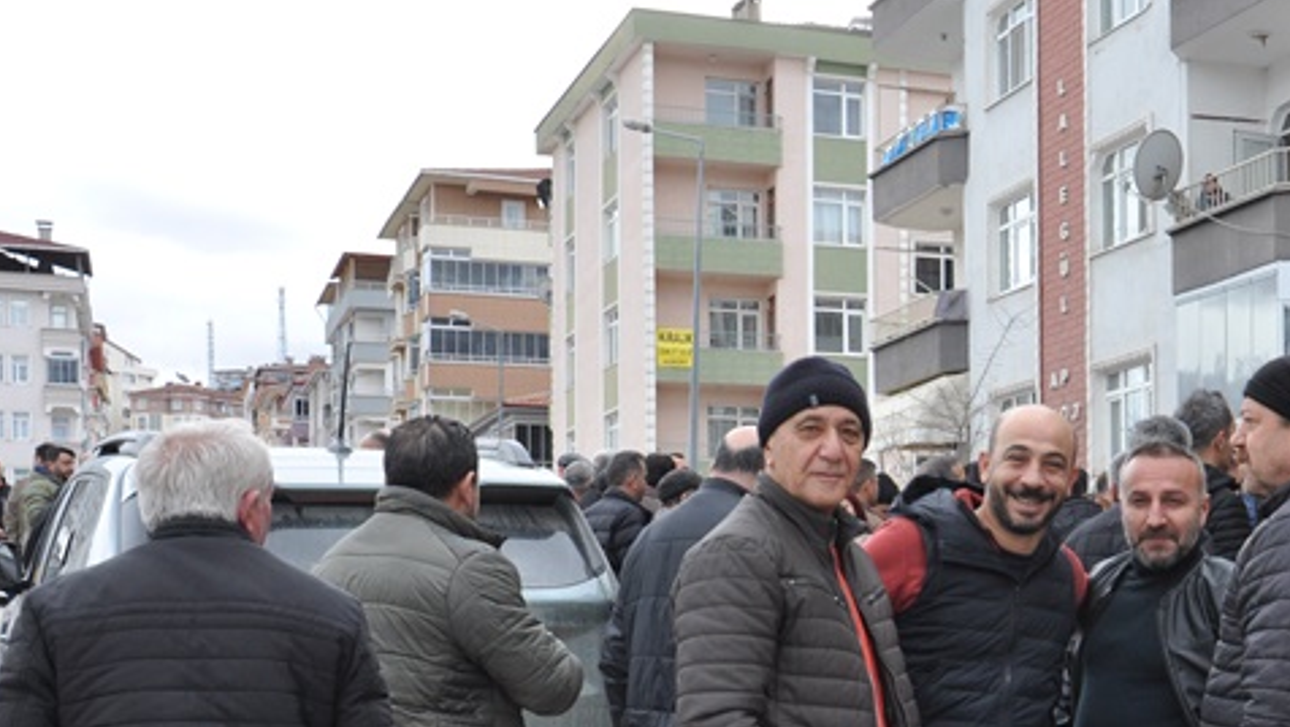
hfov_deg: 34.8
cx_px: 1052
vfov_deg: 20.4
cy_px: 623
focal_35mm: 58
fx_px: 1984
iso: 640
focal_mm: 22
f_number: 7.1
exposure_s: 1/200
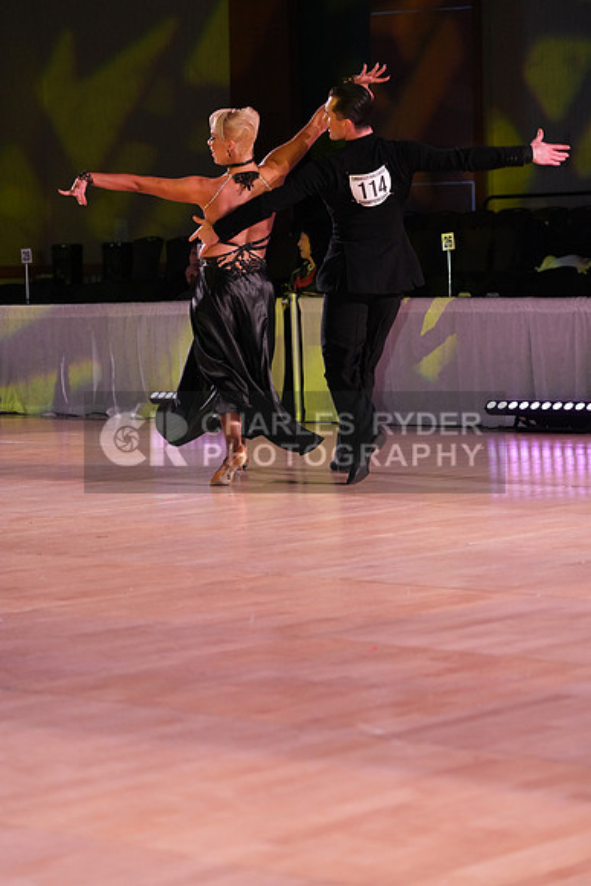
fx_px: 2584
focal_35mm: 105
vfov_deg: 19.5
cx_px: 296
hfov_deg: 13.0
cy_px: 443
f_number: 4
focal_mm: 105
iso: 2500
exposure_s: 1/200
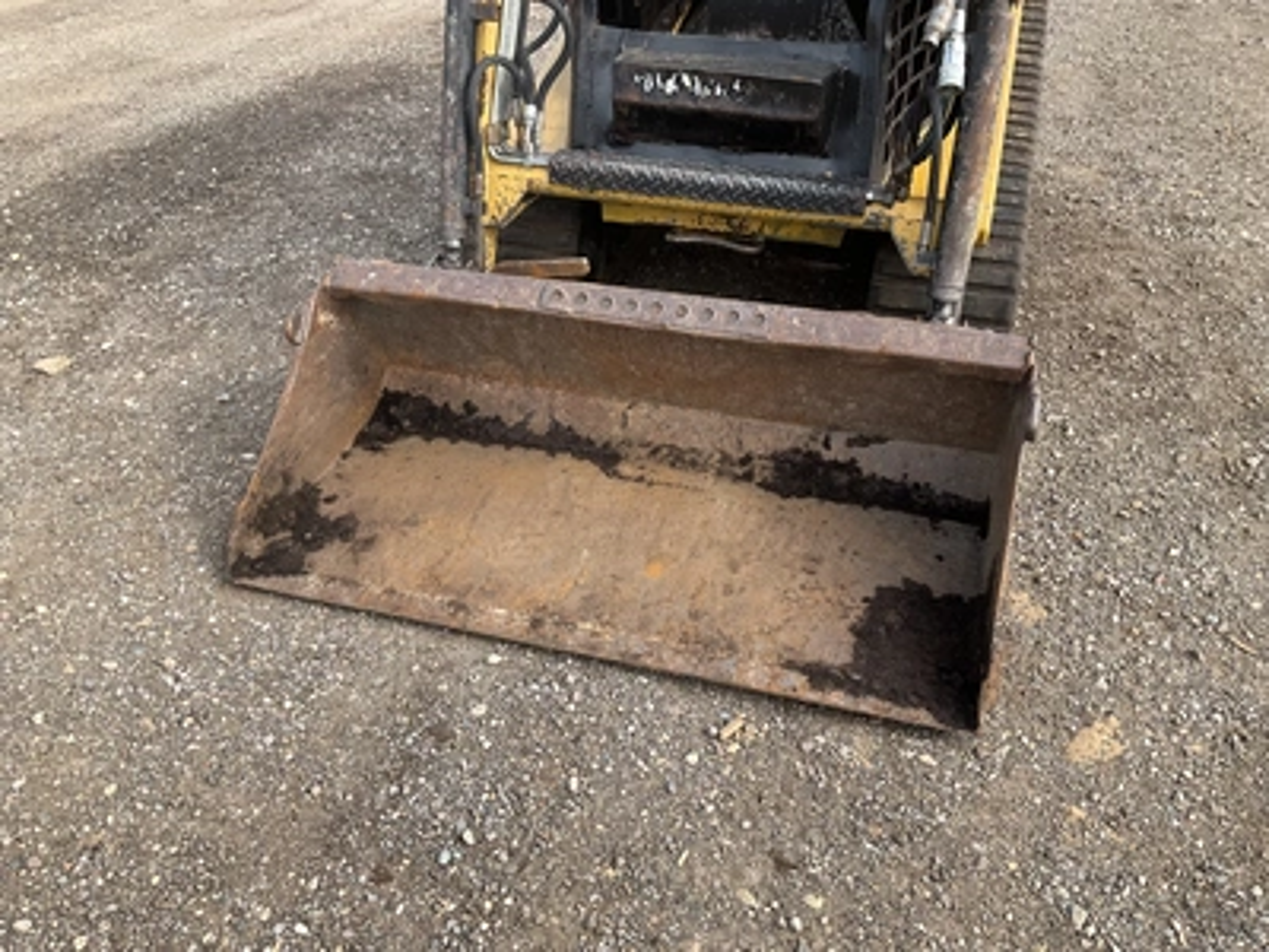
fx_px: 1063
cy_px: 476
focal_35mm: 29
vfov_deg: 48.2
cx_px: 634
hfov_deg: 61.7
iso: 25
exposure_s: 1/432
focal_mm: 3
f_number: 1.8
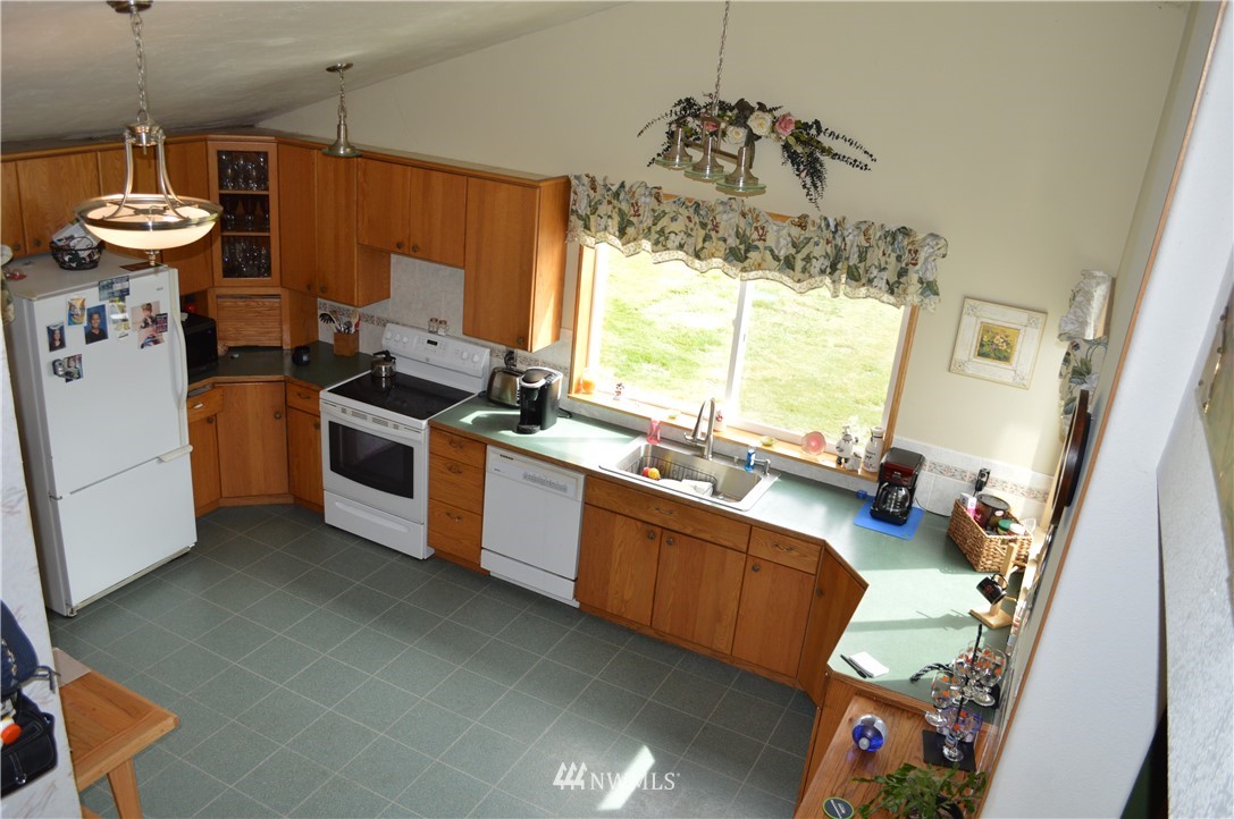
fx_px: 924
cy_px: 410
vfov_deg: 47.8
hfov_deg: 67.4
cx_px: 617
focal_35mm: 27
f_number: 4
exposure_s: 1/125
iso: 400
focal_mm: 18
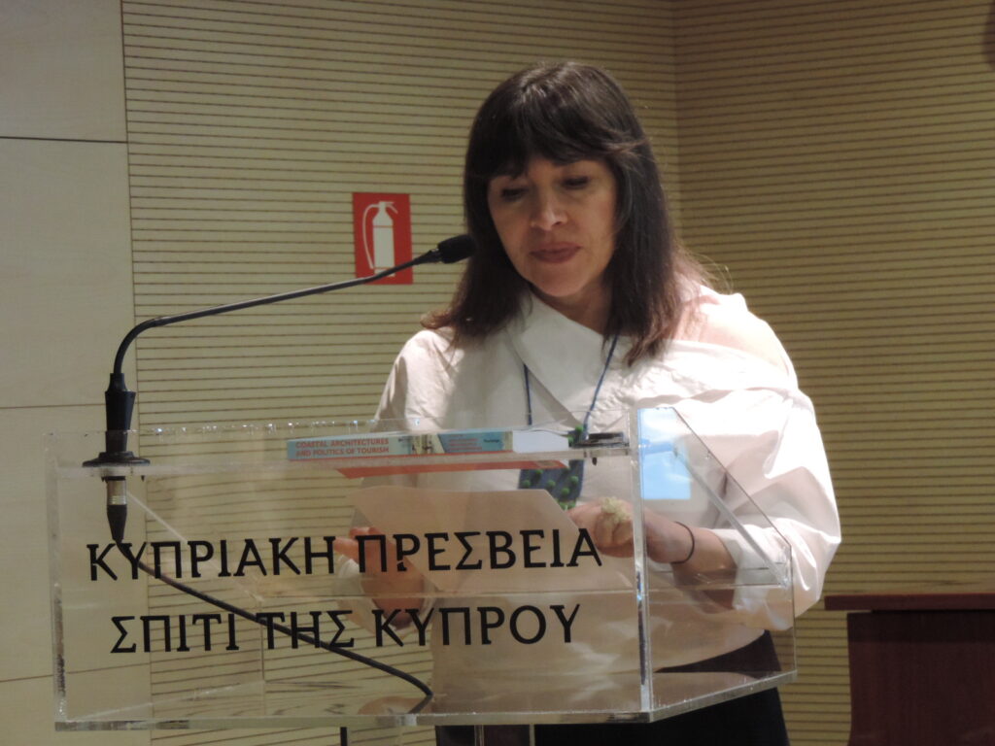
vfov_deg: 10.2
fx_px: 4168
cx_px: 498
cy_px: 373
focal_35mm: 145
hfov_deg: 13.6
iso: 800
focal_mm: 25.8
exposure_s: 1/30
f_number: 4.4
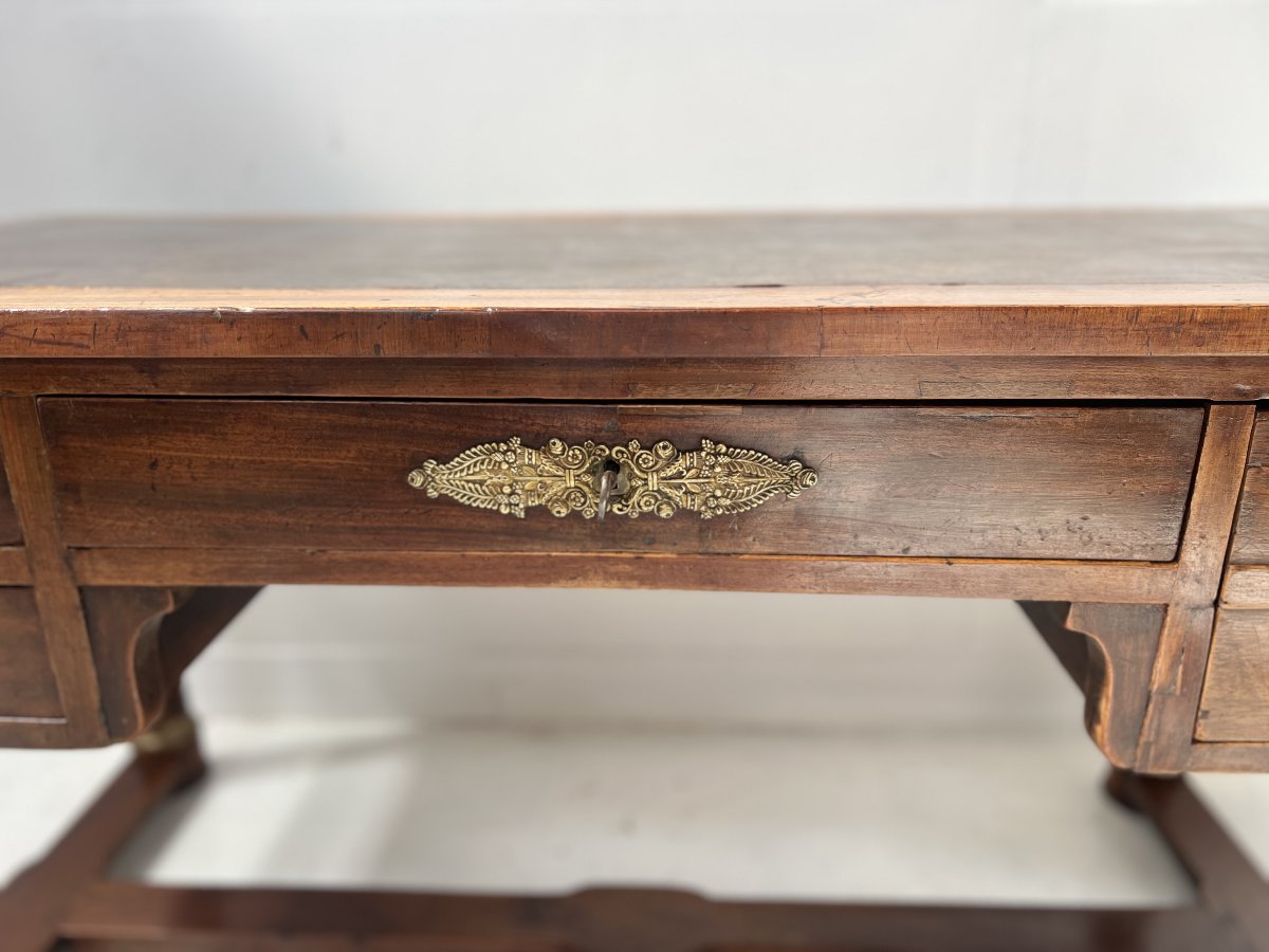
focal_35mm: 26
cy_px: 476
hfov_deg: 67.3
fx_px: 953
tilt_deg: -18.9
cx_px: 634
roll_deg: +1.6
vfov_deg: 53.1
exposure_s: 1/121
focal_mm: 5.7
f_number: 1.5
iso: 64
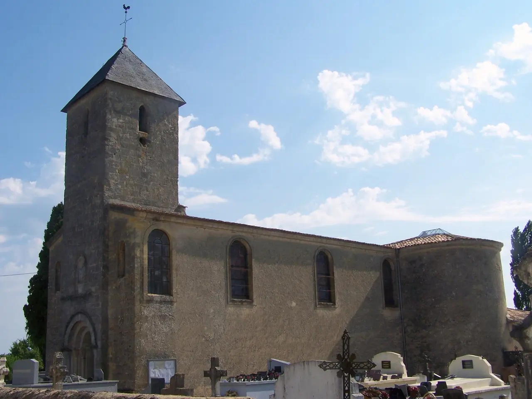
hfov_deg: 49.0
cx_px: 266
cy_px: 200
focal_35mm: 38
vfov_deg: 37.7
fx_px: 584
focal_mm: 6.3
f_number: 5.6
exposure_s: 1/750
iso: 80
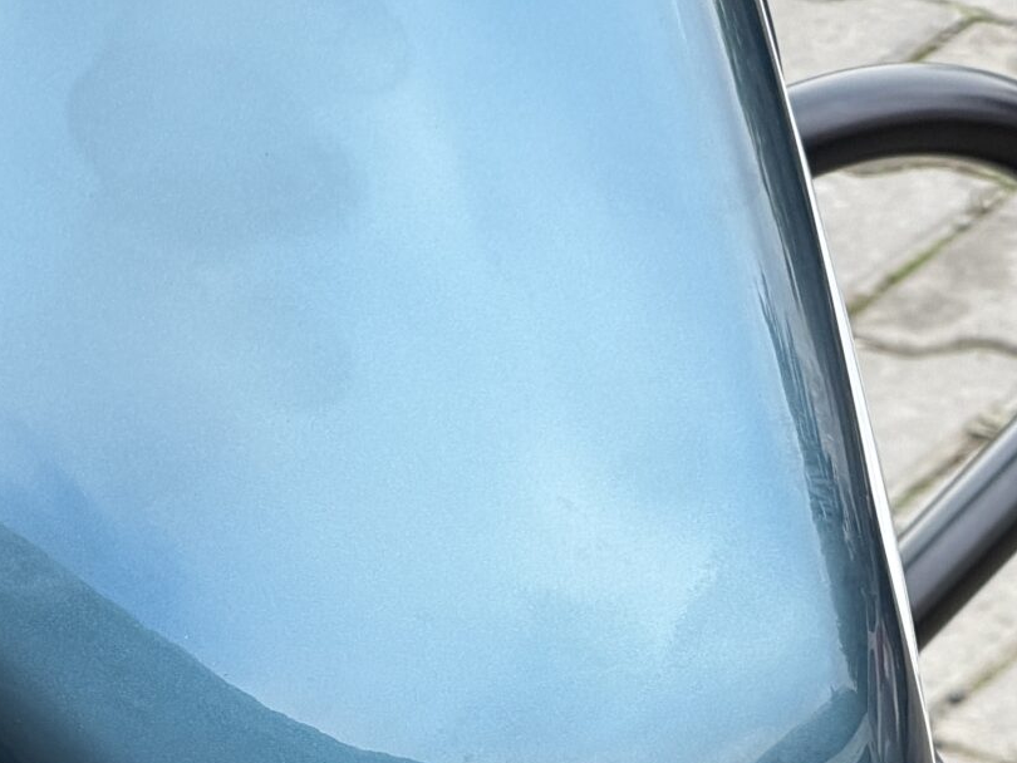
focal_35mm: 316
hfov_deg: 6.3
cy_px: 902
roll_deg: +1.1
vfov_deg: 4.7
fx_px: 9287
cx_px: 114
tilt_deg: -29.7
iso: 160
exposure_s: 1/121
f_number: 2.8
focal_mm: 16.89
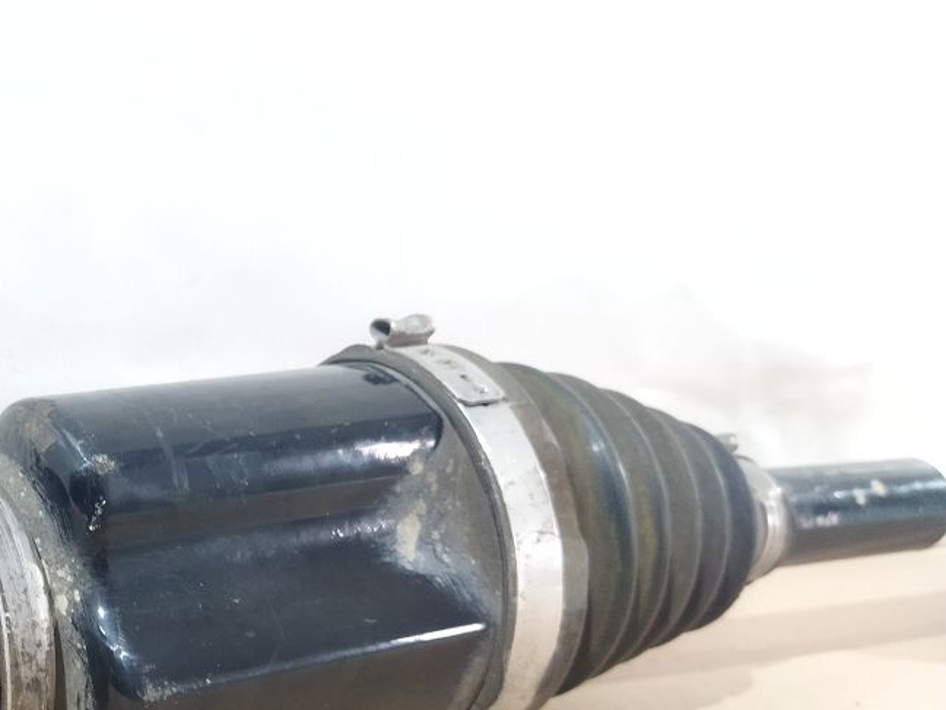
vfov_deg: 28.8
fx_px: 1366
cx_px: 108
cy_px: 503
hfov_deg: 36.0
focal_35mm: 50
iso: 378
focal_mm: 4.71
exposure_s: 1/25
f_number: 1.79
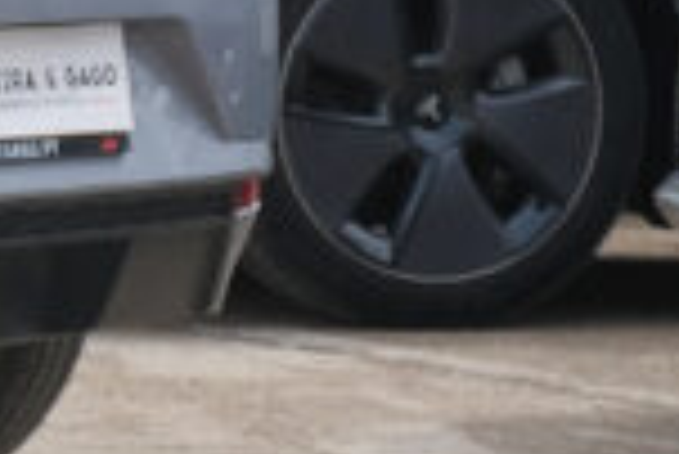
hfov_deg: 4.9
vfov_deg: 3.4
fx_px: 7533
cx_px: -1376
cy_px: -106
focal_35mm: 399
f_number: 9
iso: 160
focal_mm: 39.6
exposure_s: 1/200
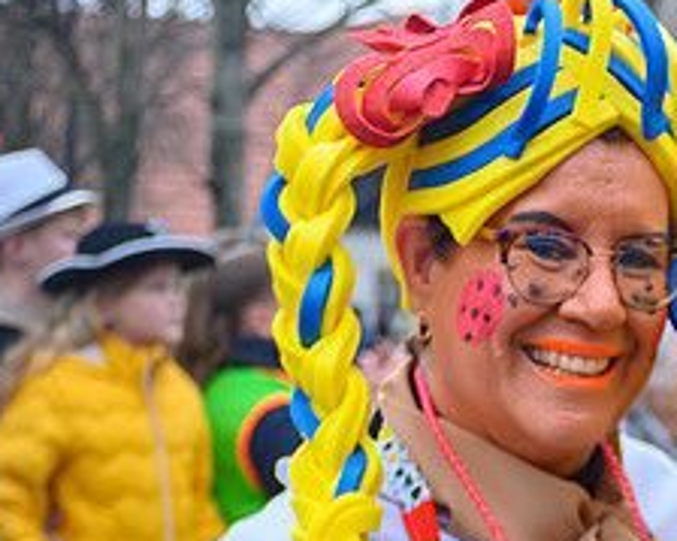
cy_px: 361
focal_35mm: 182
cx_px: 707
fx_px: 3645
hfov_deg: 10.5
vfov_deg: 8.5
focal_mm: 50
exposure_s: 1/160
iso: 400
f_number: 5
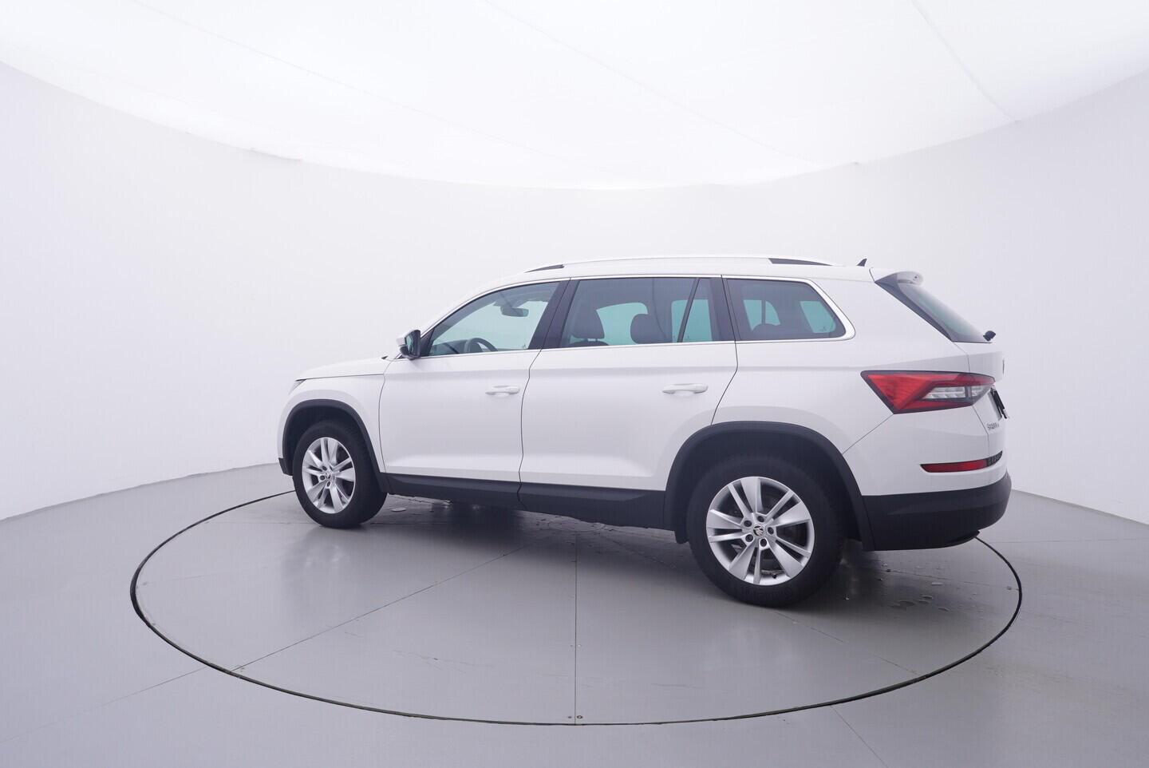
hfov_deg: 77.3
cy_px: 384
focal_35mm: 22
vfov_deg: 56.2
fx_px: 719
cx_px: 574
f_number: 5
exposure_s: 1/80
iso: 200
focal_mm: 15
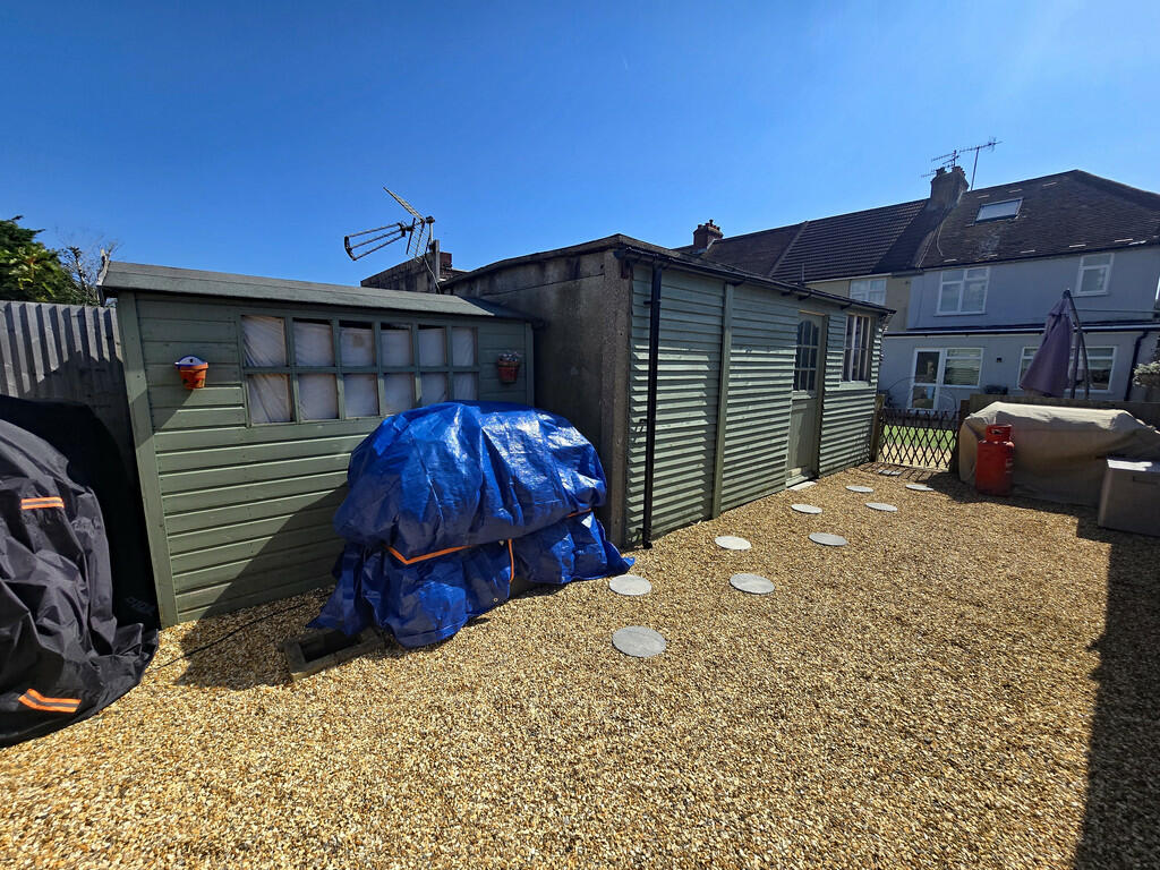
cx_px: 580
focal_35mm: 13
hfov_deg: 106.2
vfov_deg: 89.9
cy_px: 435
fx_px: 436
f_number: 2.2
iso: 50
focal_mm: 2.2
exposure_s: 1/2897
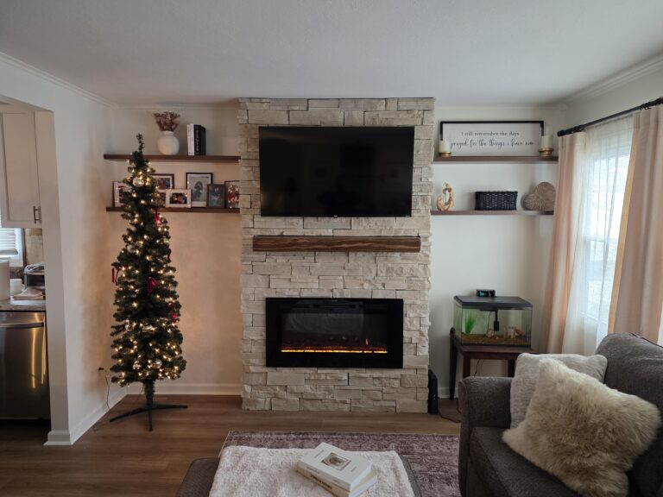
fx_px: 441
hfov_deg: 73.9
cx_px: 332
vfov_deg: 58.9
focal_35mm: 23
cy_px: 248
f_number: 1.7
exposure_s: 1/120
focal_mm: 6.25
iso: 320
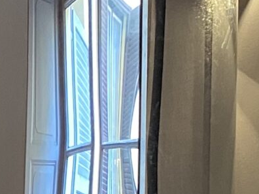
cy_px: 349
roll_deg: +0.5
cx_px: -323
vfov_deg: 8.5
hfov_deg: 10.4
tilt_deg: -0.5
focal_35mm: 168
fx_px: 1257
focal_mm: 4.25
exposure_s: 1/50
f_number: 1.8
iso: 400
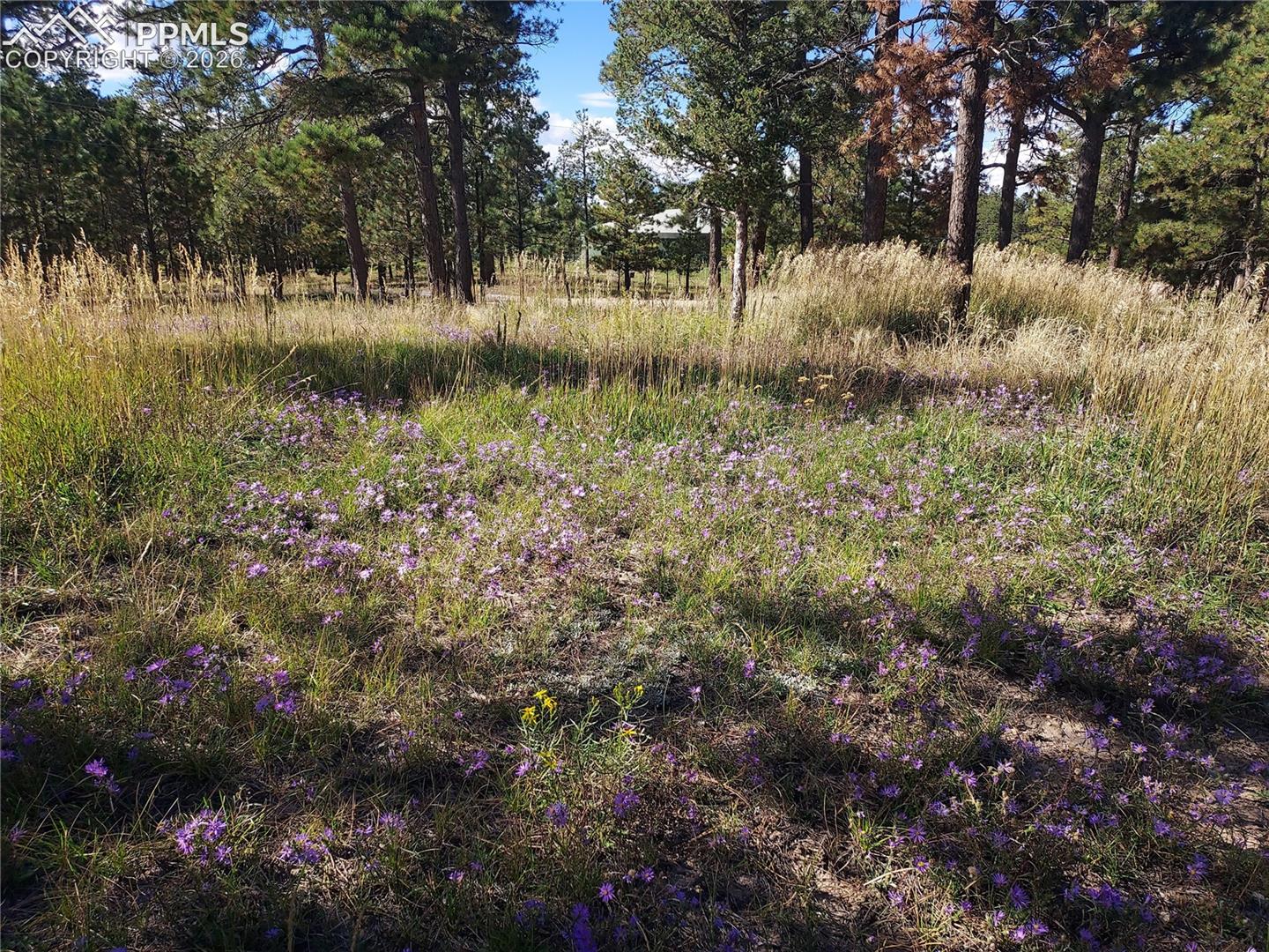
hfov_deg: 71.6
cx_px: 634
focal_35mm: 24
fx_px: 880
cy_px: 476
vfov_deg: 56.8
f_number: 1.8
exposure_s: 1/631
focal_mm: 4.6
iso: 40
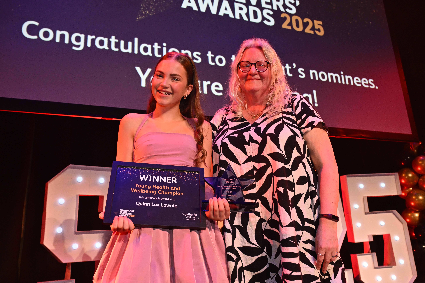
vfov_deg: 42.3
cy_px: 142
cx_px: 212
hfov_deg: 60.3
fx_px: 366
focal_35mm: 31
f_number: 6.3
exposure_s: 1/160
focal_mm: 31
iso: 3200
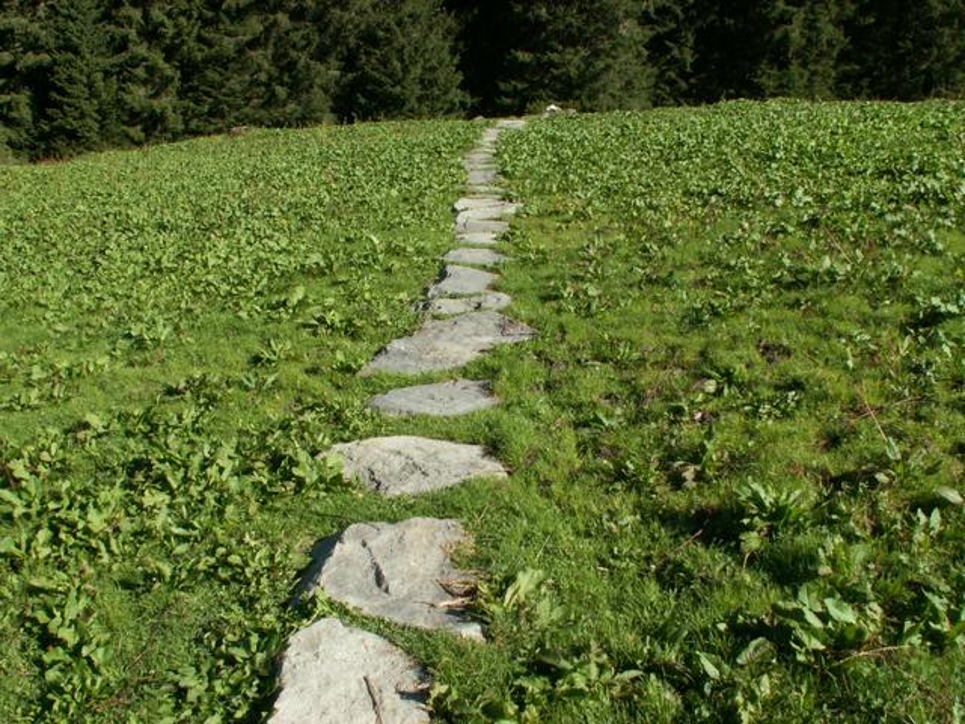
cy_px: 362
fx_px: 976
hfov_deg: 52.6
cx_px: 482
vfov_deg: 40.7
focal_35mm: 35
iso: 50
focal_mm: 5.86
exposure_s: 1/200
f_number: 5.6
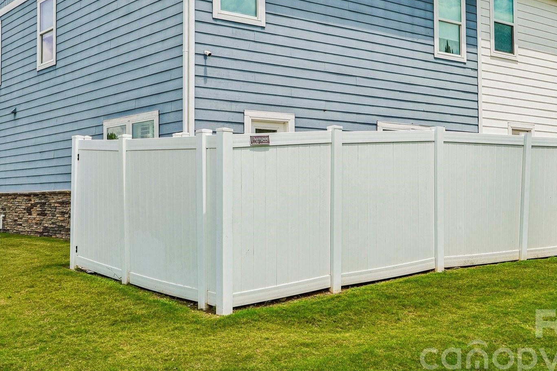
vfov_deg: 29.6
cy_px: 111
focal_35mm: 45
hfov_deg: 43.5
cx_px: 248
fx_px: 696
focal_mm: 20
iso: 100
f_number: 8
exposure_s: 1/125
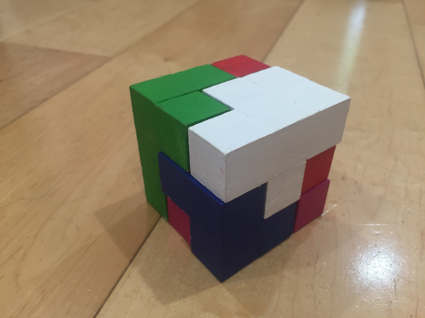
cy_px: 159
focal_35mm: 29
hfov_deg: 61.7
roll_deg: +0.7
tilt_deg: -36.7
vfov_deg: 48.2
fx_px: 356
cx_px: 212
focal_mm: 4.15
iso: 80
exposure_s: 1/30
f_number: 2.2
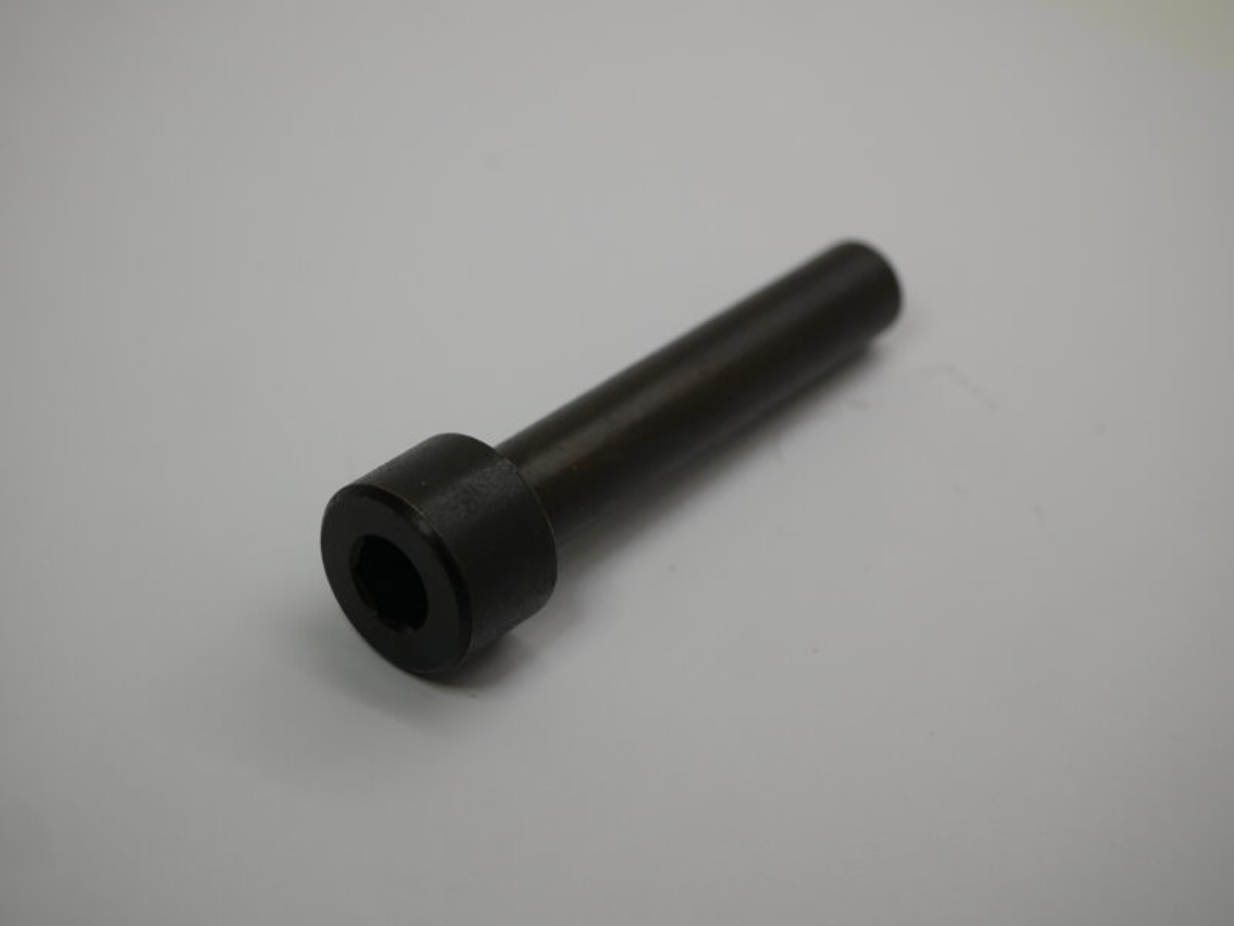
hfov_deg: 32.2
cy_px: 463
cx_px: 617
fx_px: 2139
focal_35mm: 60
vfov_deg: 24.4
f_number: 4.5
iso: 200
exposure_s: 1/250
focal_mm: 30
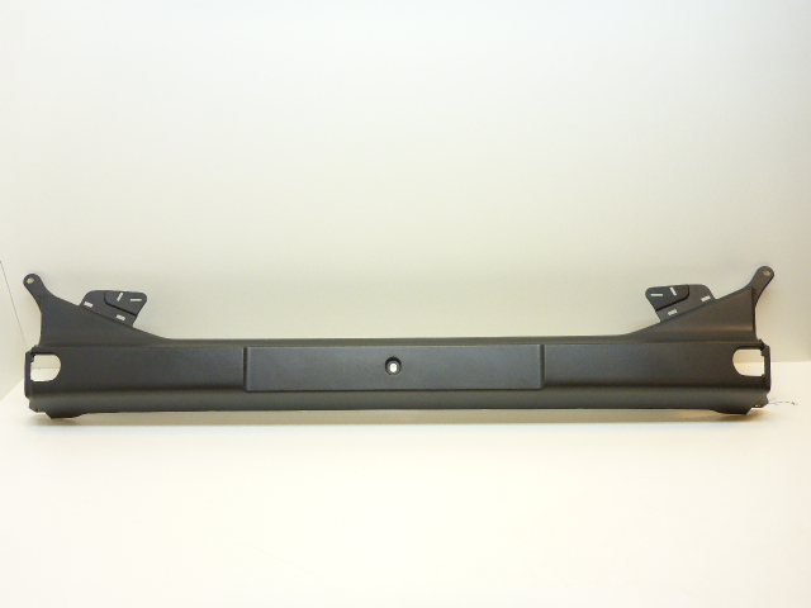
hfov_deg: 63.4
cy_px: 304
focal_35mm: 28
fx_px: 656
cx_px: 406
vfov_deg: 49.7
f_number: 3.3
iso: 160
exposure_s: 1/60
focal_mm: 4.9
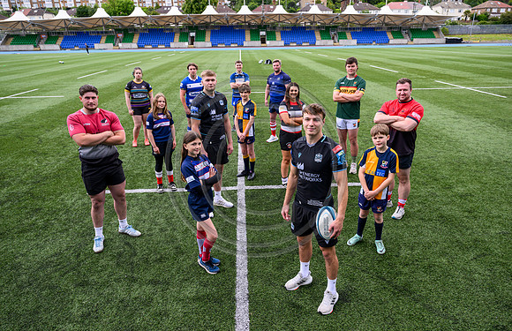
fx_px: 344
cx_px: 256
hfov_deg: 73.3
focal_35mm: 24
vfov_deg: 51.4
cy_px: 168
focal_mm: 24
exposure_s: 1/250
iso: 250
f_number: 5
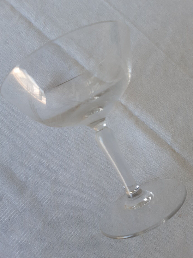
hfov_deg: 53.1
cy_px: 129
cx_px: 96
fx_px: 193
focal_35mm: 26
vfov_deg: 67.3
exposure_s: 1/129
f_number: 1.7
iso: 40
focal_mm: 3.92
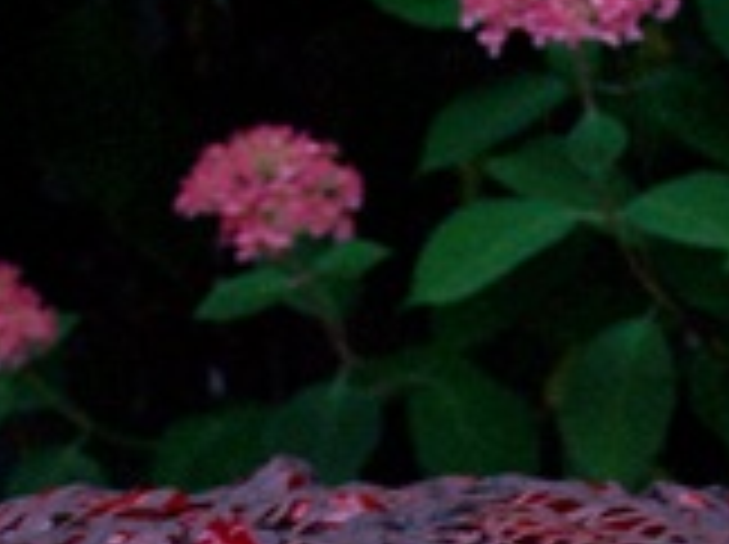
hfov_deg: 11.4
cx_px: 346
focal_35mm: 173
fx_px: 3638
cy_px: 807
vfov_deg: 8.4
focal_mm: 9.3
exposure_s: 1/30
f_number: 3.1
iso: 80
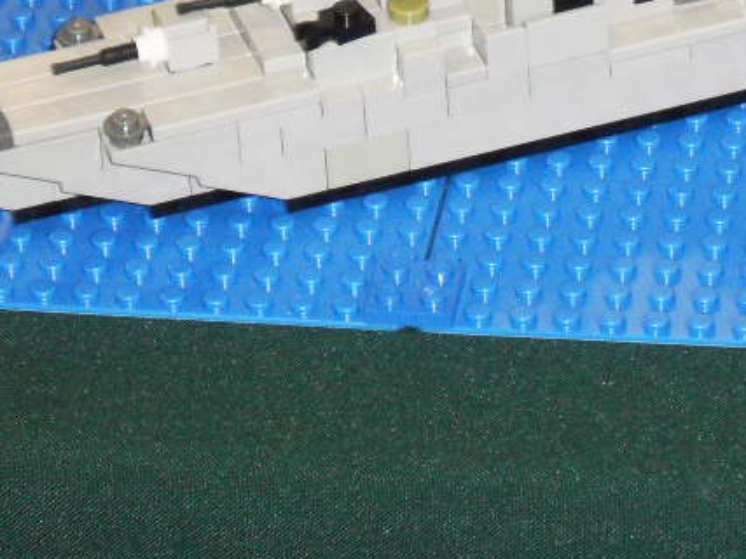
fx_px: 5429
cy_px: -77
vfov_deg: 5.9
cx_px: 657
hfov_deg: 7.8
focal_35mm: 252
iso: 200
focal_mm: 18.9
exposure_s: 1/60
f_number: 5.8
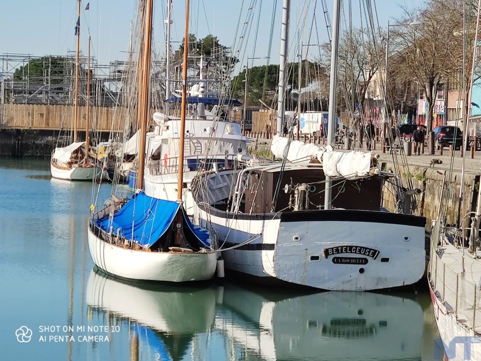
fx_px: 570
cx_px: 240
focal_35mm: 41
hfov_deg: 45.8
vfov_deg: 35.1
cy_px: 180
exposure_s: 1/2684
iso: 100
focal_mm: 8.16
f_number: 2
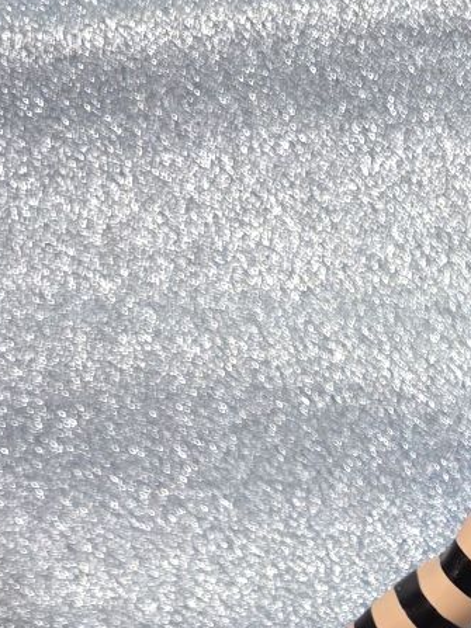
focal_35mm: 103
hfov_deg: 13.5
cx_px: 720
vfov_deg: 16.8
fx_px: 1870
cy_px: 1023
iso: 640
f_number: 1.7
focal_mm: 6.3
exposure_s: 1/100
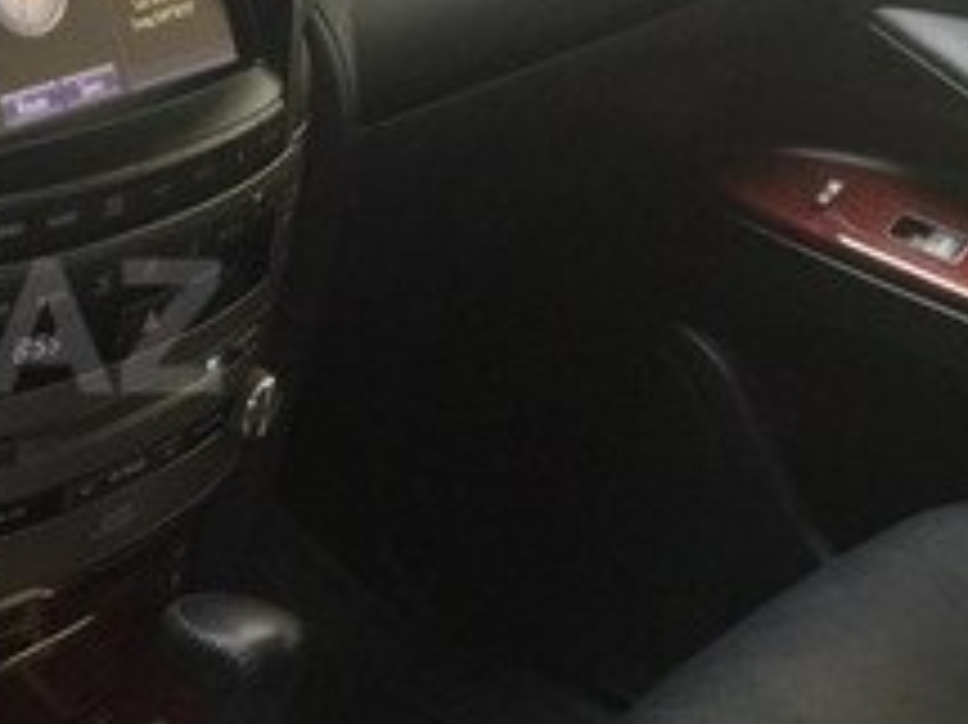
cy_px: 326
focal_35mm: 89
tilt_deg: -25.2
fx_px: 2487
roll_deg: -9.5
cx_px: -239
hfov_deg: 20.4
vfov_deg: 16.6
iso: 64
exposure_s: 1/33
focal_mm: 4.15
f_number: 2.2
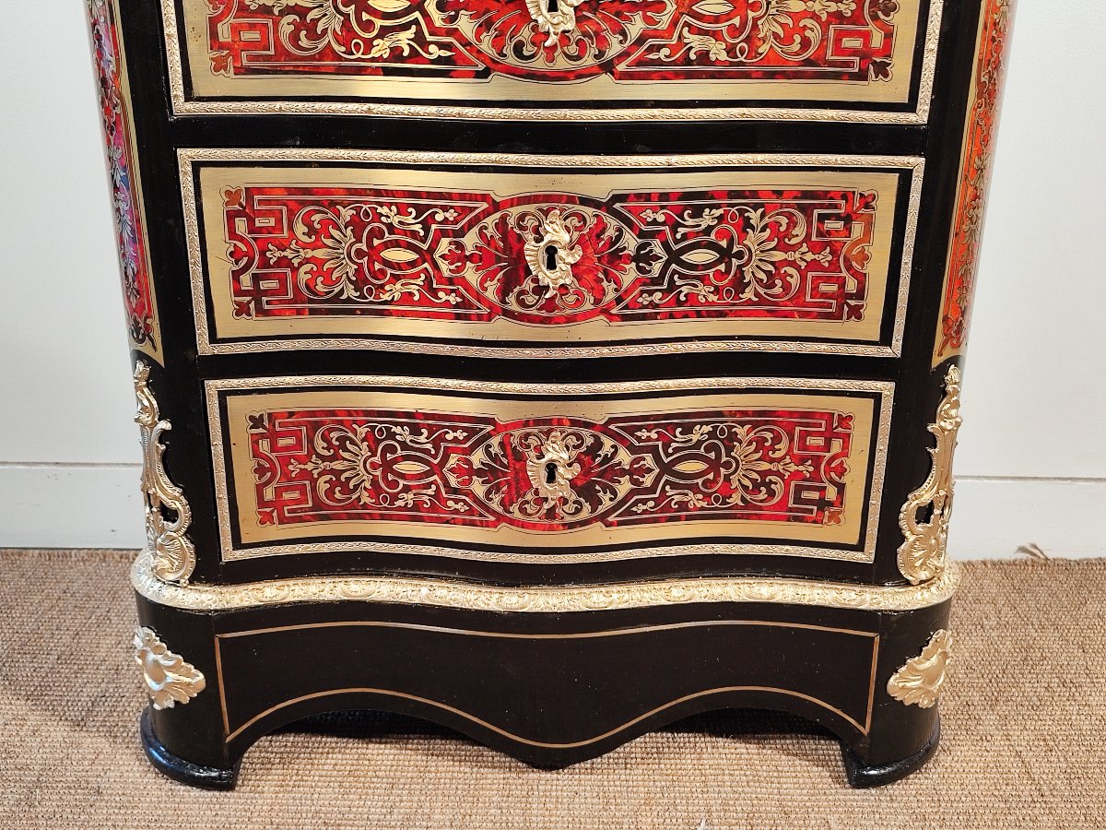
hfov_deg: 71.6
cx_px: 553
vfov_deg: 56.8
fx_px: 767
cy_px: 415
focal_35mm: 24
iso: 99
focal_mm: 6.92
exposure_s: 1/100
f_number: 1.9
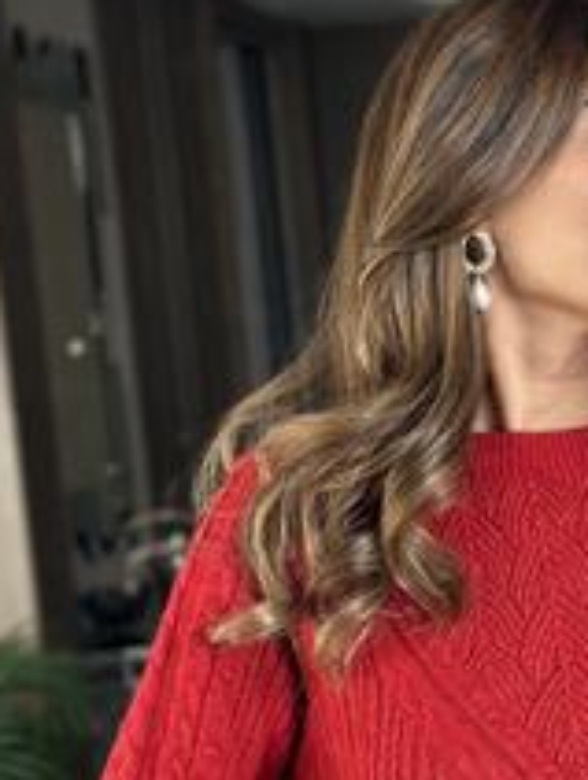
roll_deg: +6.0
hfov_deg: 12.7
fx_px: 2597
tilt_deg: -15.5
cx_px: 662
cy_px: 658
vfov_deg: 16.9
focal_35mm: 115
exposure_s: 1/94
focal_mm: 6.86
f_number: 1.78
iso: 125
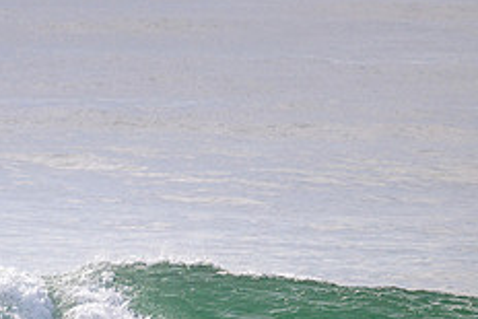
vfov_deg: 1.3
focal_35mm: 1050
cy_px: 390
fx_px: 13950
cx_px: -45
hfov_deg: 2.0
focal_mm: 420
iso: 450
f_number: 11
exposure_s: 1/2000
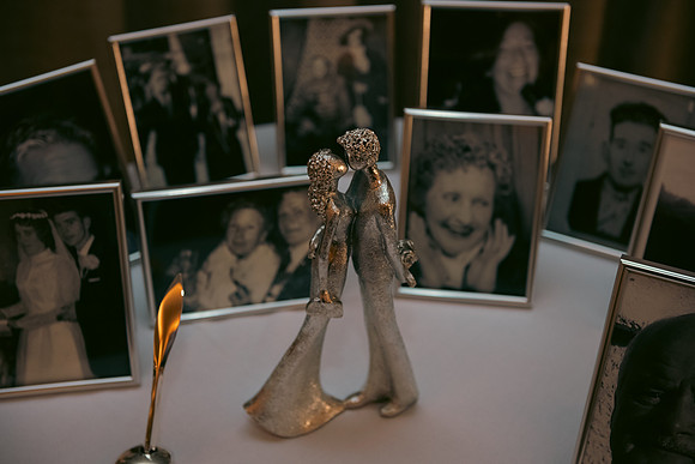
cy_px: 232
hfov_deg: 38.2
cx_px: 348
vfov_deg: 26.0
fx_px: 1004
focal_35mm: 52
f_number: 3.5
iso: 1000
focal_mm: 52
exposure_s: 1/160
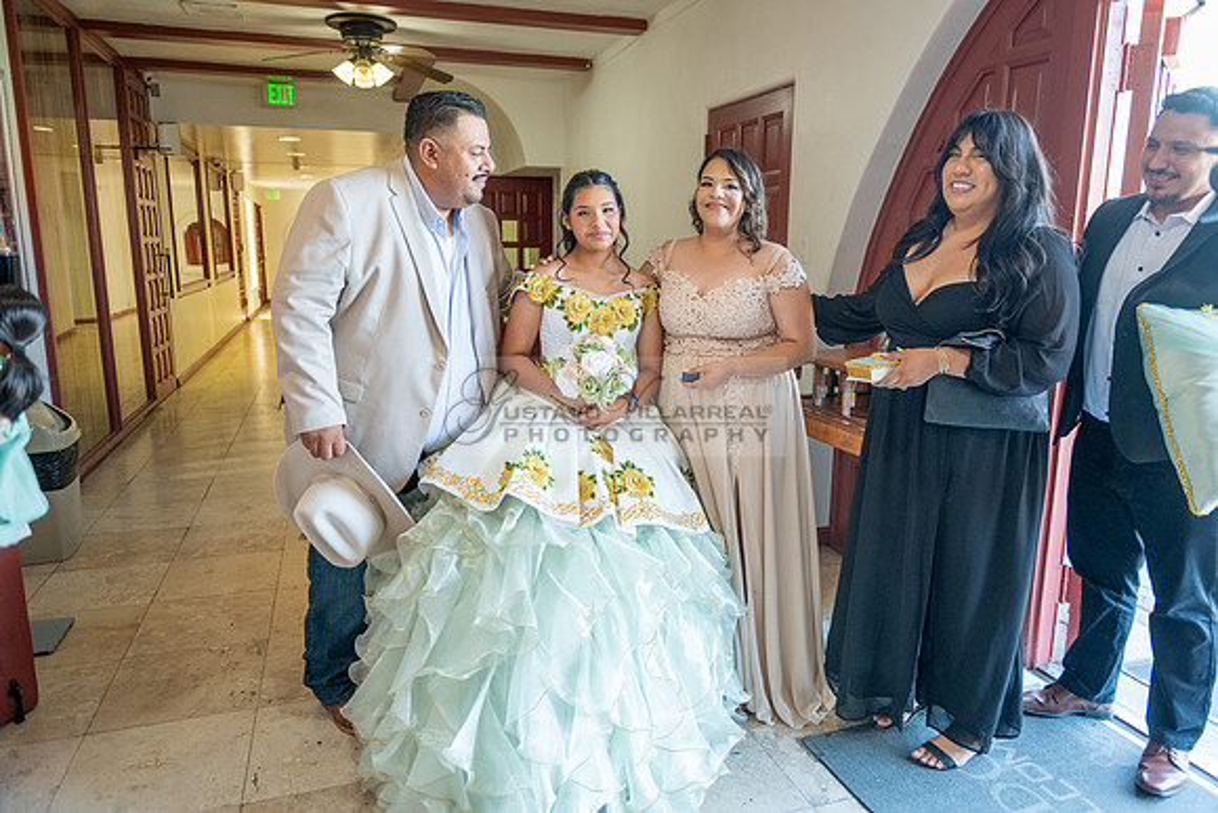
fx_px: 812
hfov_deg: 73.7
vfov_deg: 53.2
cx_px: 609
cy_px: 406
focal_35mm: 24
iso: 1600
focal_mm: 24
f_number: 2.8
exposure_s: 1/200
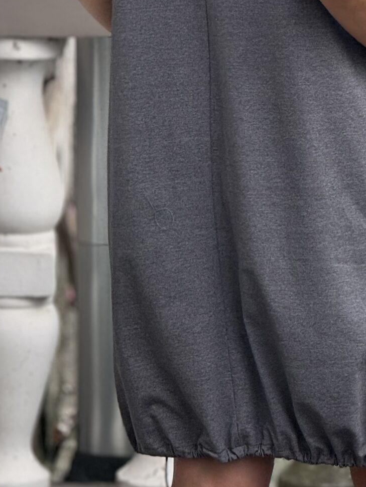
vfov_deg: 6.3
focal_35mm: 316
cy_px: 26
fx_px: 4455
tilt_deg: -6.7
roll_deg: -2.0
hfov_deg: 4.7
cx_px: 349
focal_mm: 15.66
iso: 64
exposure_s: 1/315
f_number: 2.8
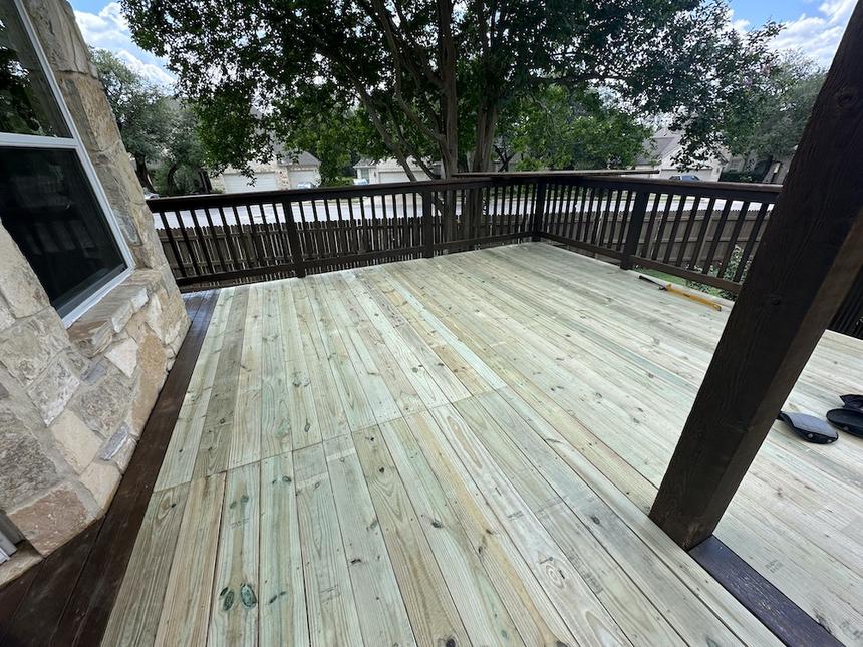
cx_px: 432
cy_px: 324
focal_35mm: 14
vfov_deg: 85.7
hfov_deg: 102.1
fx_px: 349
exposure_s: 1/587
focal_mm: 2.22
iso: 40
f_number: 2.2
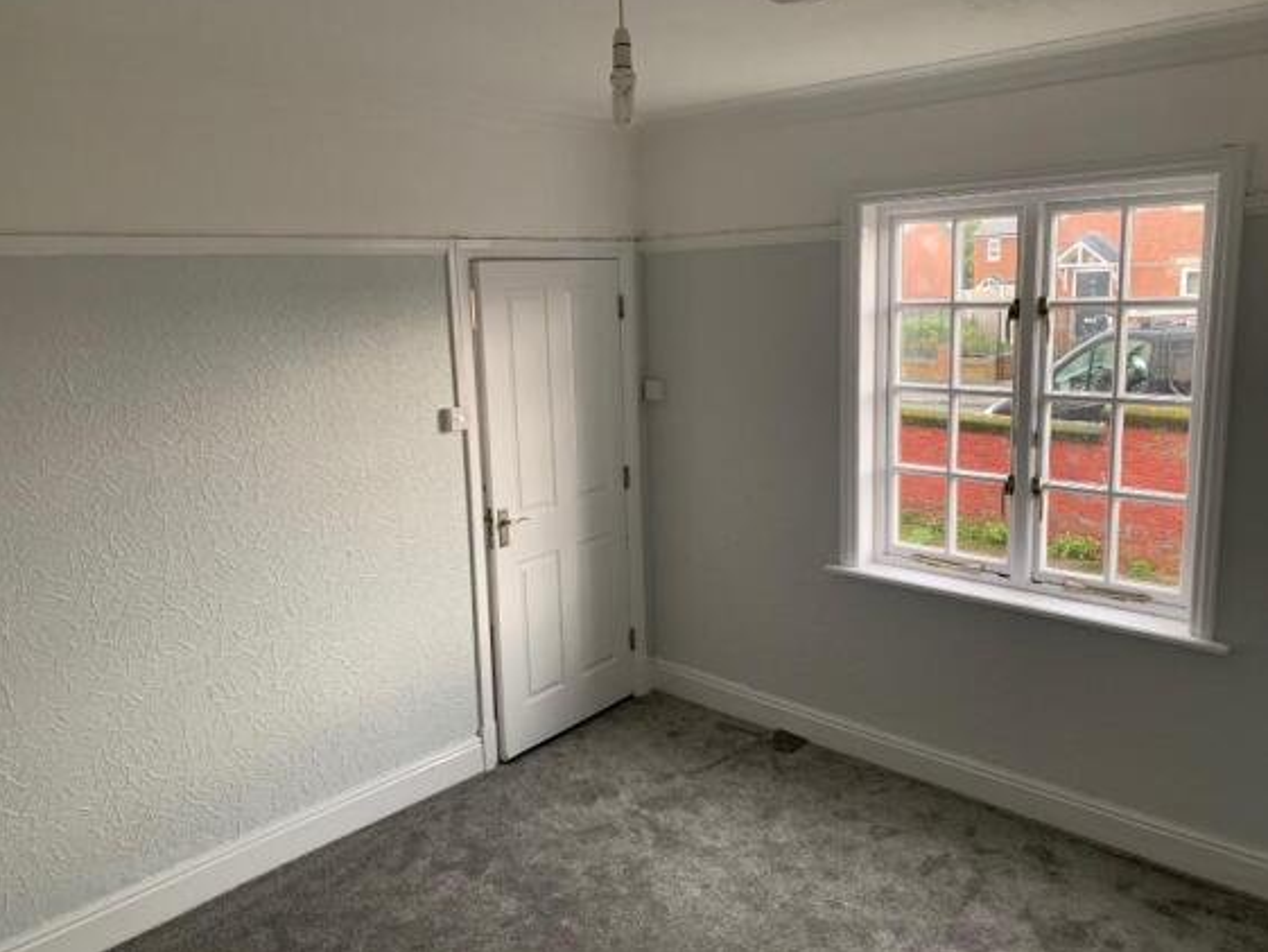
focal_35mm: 27
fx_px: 989
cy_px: 465
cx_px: 620
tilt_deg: -8.7
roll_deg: +1.4
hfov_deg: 65.3
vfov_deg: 51.4
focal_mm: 4.25
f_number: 1.8
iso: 160
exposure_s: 1/60
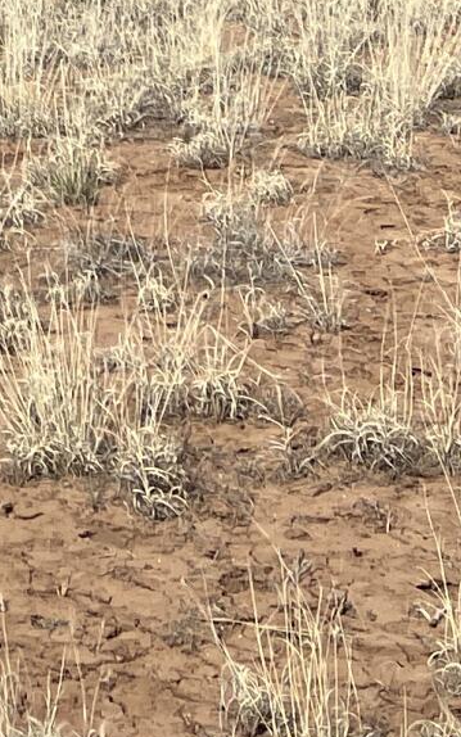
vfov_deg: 13.3
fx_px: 2893
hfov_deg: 8.3
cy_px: -534
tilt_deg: +2.4
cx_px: -693
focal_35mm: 144
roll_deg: -0.9
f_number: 1.5
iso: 50
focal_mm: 5.7
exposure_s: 1/7463
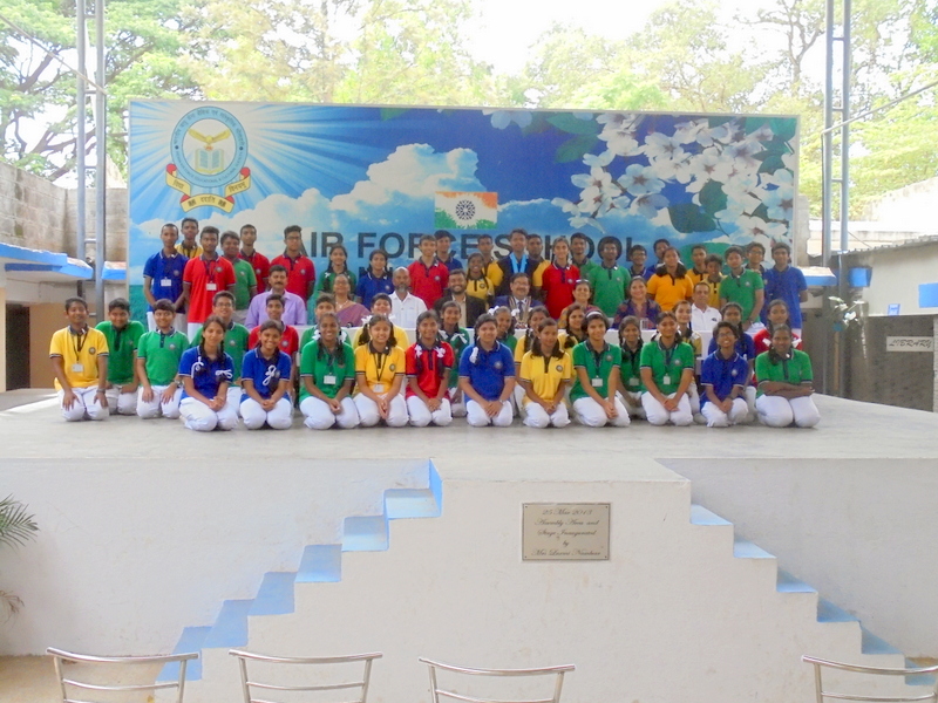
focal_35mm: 38
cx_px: 469
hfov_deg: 49.0
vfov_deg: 37.7
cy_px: 352
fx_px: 1030
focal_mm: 6.9
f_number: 4.2
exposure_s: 1/200
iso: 400
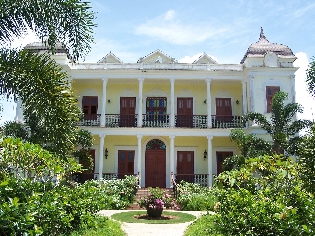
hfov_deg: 49.0
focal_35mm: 38
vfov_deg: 37.7
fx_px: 346
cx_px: 158
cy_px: 118
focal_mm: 6.3
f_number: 4
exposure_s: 1/500
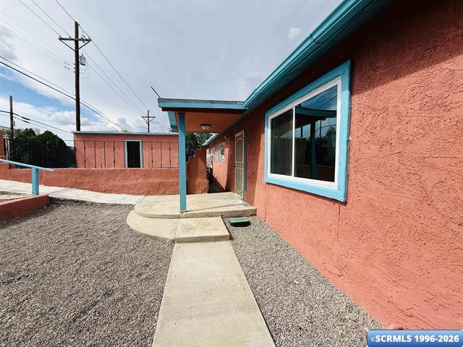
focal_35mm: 14
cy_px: 174
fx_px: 187
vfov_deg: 85.7
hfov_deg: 102.1
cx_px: 232
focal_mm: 2.22
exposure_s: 1/1431
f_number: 2.2
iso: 50
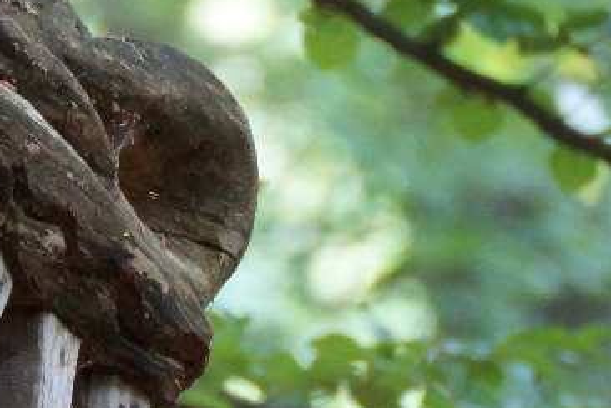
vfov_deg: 0.9
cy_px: 336
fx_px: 25066
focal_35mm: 1477
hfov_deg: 1.4
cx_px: -67
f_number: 5.6
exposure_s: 1/80
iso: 1600
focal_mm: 300
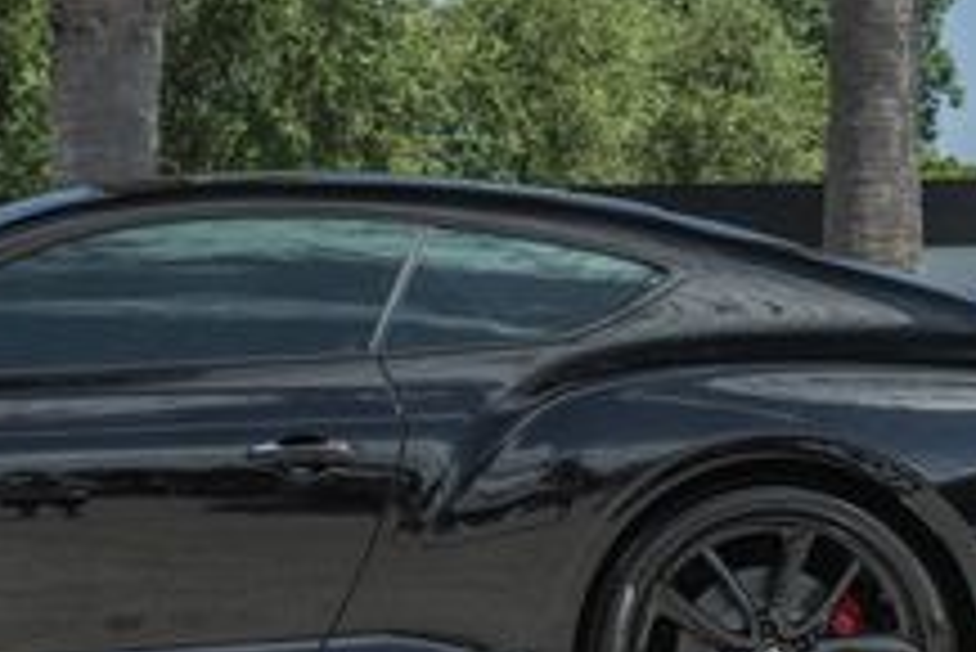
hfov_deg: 11.6
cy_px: 331
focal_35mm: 177
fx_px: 4802
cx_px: 232
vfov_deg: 7.8
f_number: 7.1
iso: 640
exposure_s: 1/1000
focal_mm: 43
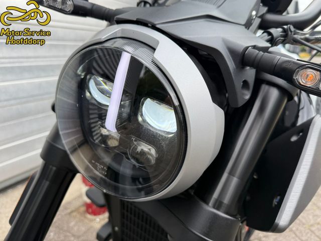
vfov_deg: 56.8
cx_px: 160
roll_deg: +0.4
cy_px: 120
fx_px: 223
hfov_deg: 71.6
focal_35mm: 24
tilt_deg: -13.8
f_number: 1.78
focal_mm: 6.76
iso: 80
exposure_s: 1/1192
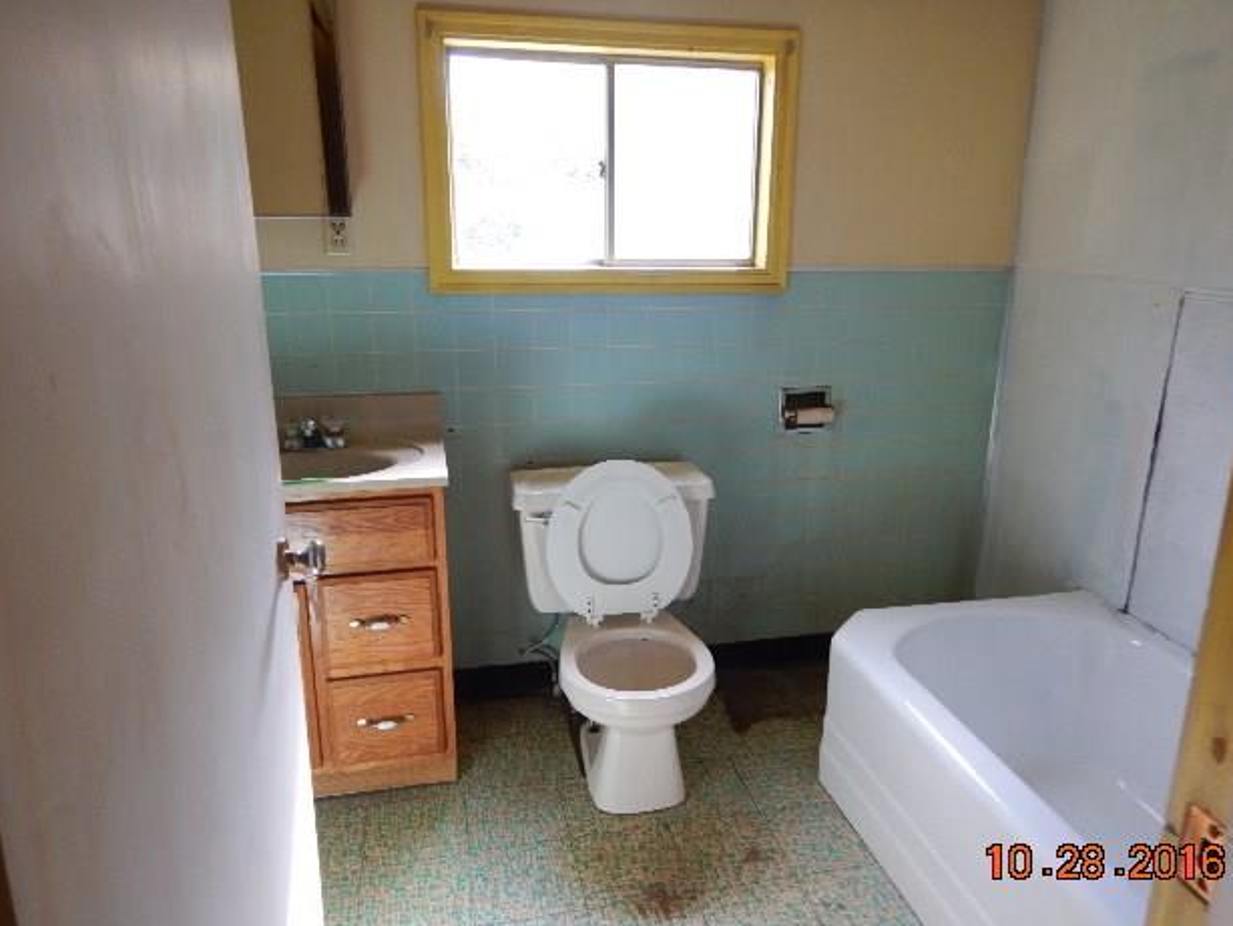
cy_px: 480
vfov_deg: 54.9
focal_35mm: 25
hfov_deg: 69.3
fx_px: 891
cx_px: 639
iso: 125
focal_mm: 4.3
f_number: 2.8
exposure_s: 1/40
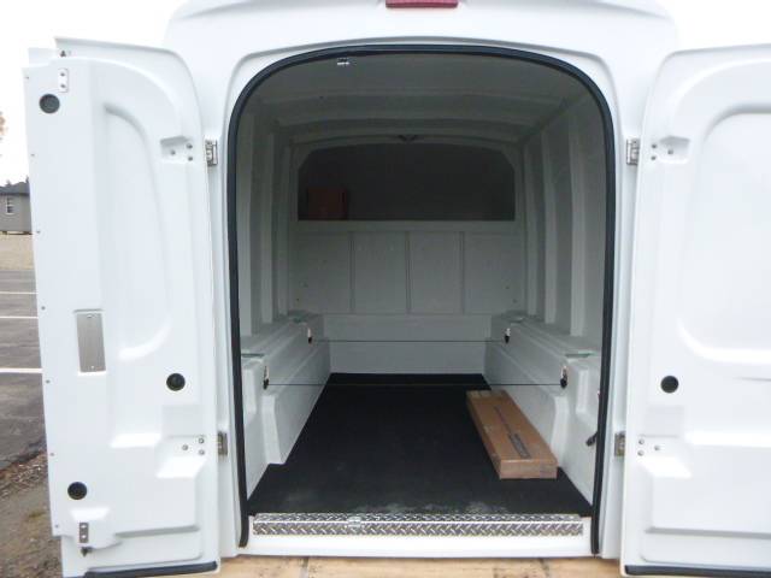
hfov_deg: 69.4
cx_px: 386
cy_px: 289
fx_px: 557
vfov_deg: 54.9
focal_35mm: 25
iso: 400
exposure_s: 1/10
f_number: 3.9
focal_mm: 4.5
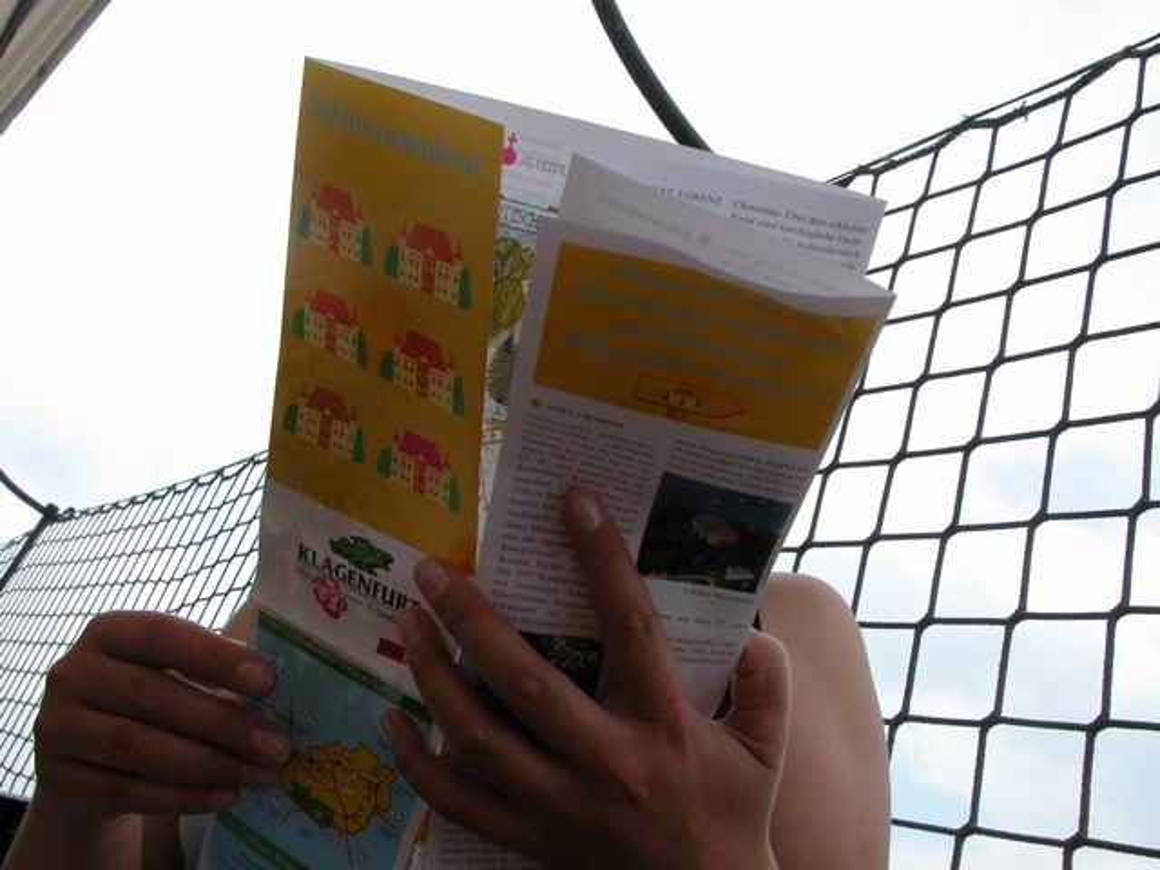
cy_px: 435
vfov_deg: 36.8
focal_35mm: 39
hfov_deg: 47.9
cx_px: 580
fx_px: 1307
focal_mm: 10
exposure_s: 1/173
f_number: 7.2
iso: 100
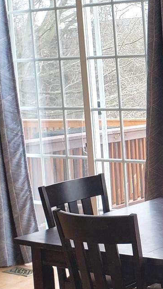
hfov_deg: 12.3
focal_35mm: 91
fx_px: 698
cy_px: 121
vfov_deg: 23.4
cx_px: 282
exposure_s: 1/120
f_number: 2.4
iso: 125
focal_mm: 4.3
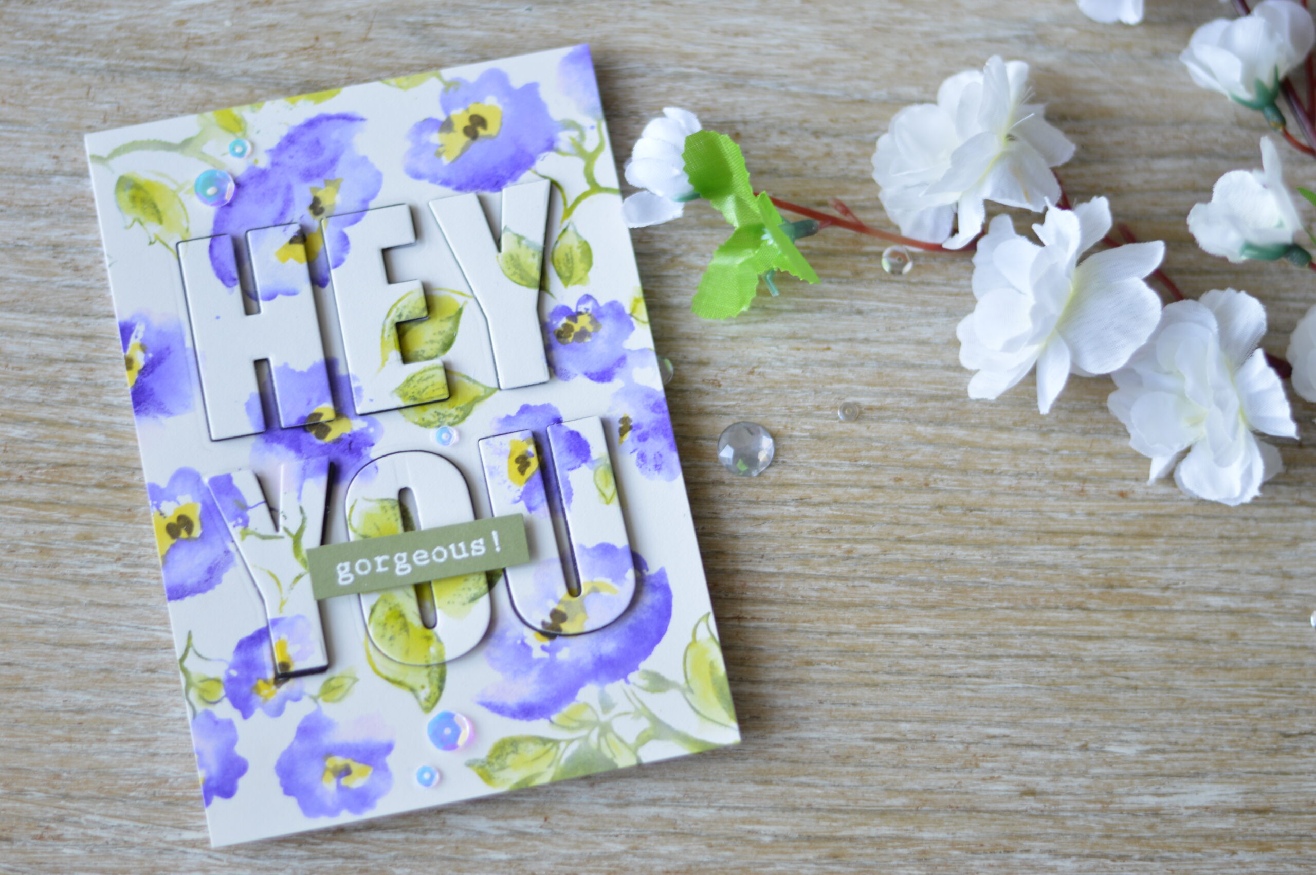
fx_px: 2739
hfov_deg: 27.0
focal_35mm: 75
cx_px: 658
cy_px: 438
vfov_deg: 18.1
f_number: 1.8
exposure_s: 1/30
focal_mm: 50
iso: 100
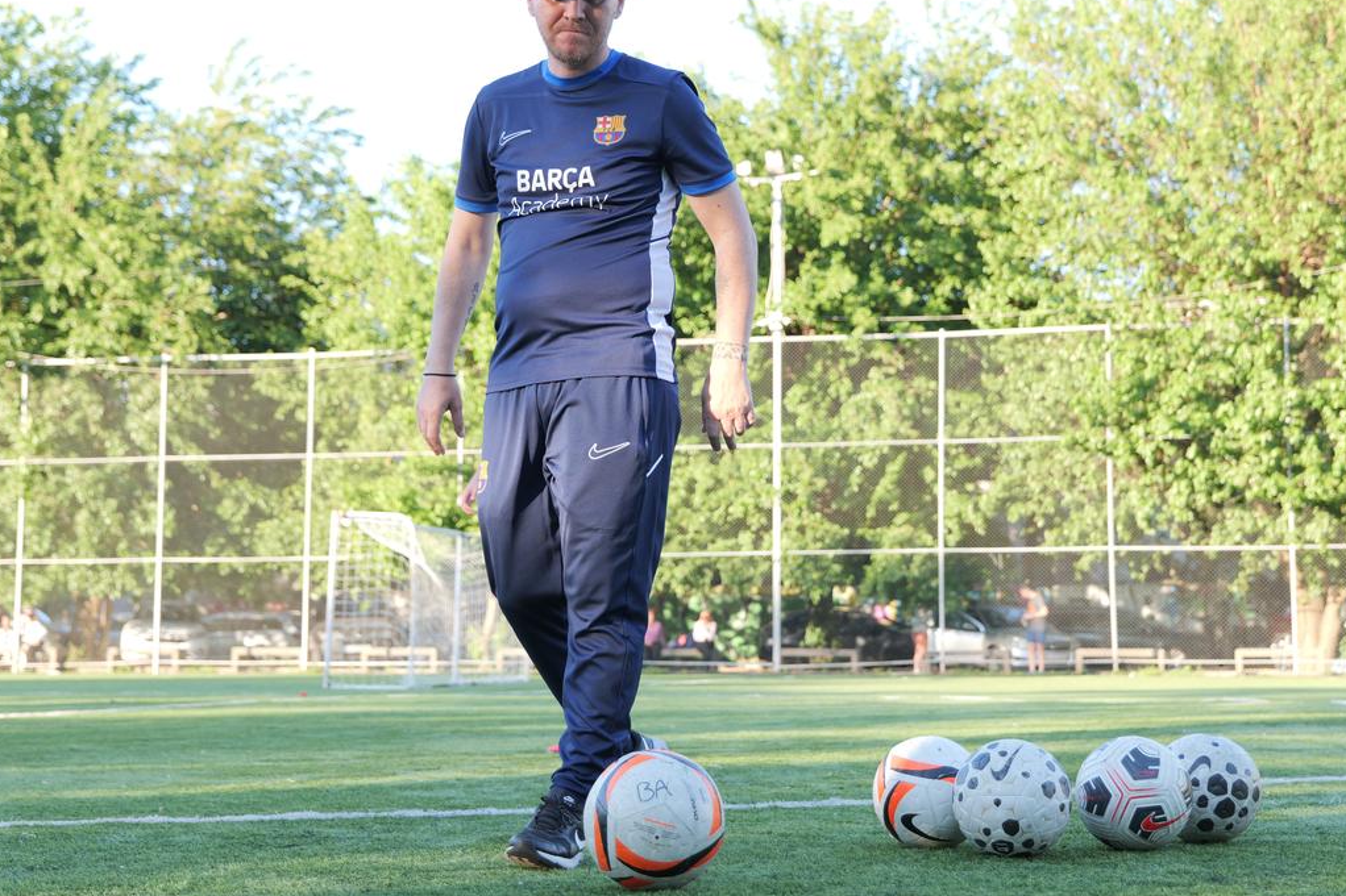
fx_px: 2019
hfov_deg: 36.9
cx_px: 718
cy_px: 380
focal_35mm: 54
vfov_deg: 25.0
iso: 1000
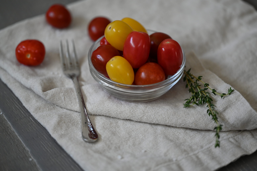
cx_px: 128
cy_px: 86
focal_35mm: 105
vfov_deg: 13.0
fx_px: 749
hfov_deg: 19.5
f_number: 3
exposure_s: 1/125
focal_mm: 105
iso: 900
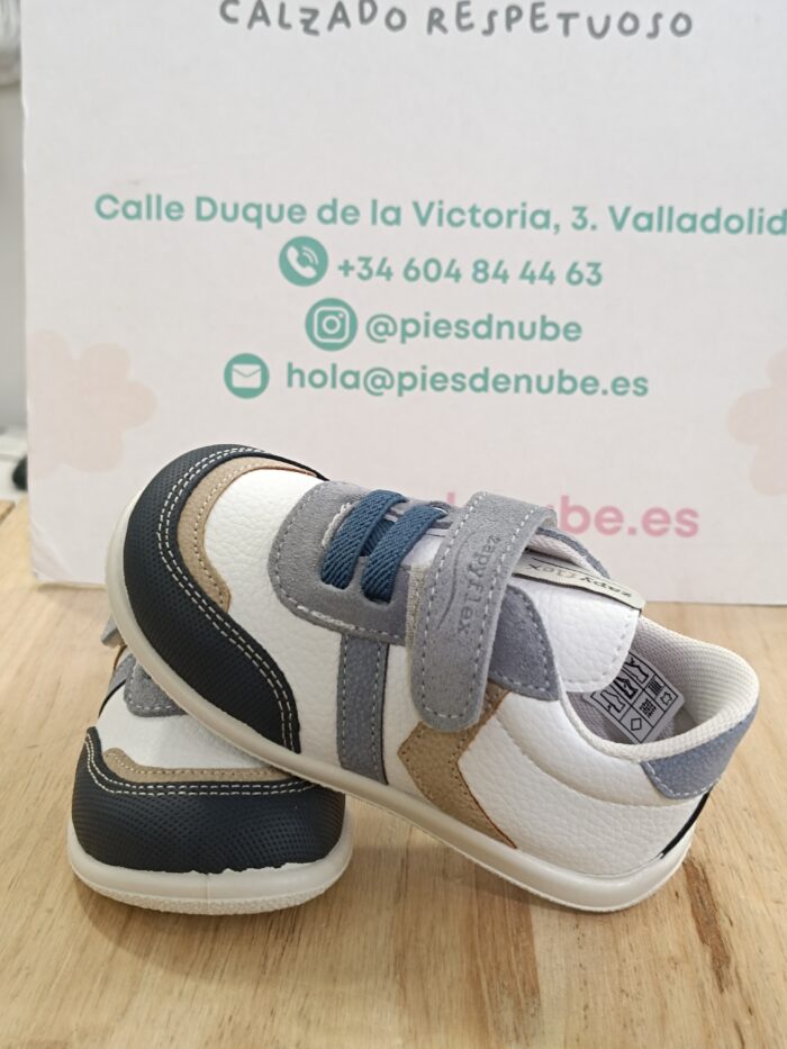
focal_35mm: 24
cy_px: 524
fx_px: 727
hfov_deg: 56.8
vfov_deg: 71.6
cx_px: 394
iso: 367
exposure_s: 1/50.1
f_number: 1.88
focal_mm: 5.59
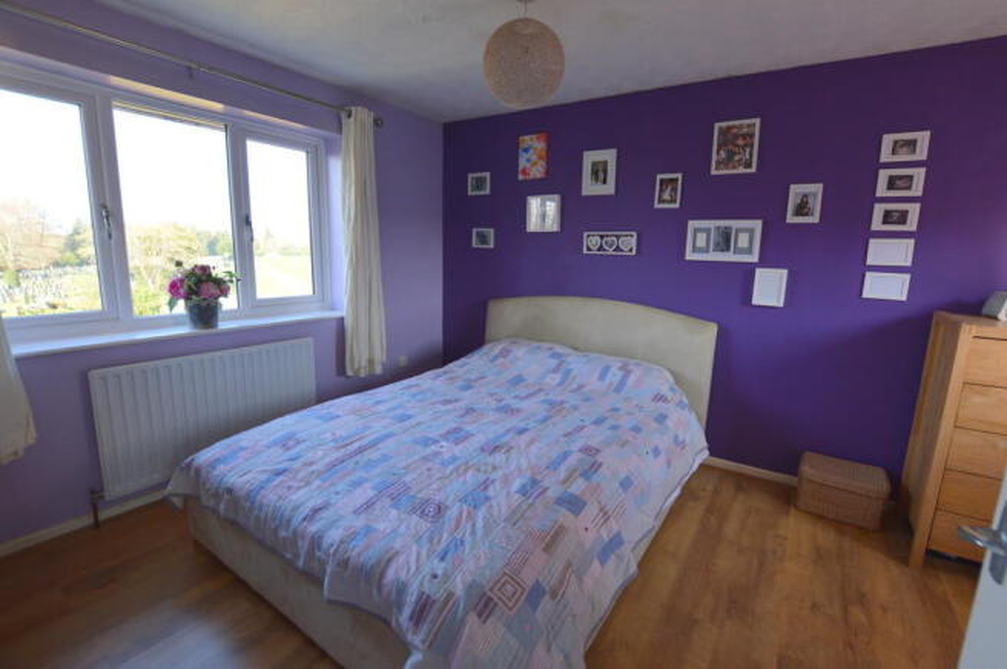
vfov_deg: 77.2
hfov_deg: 100.4
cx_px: 504
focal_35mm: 15
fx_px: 419
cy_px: 334
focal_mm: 10
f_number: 5.6
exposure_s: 1/125
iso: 400
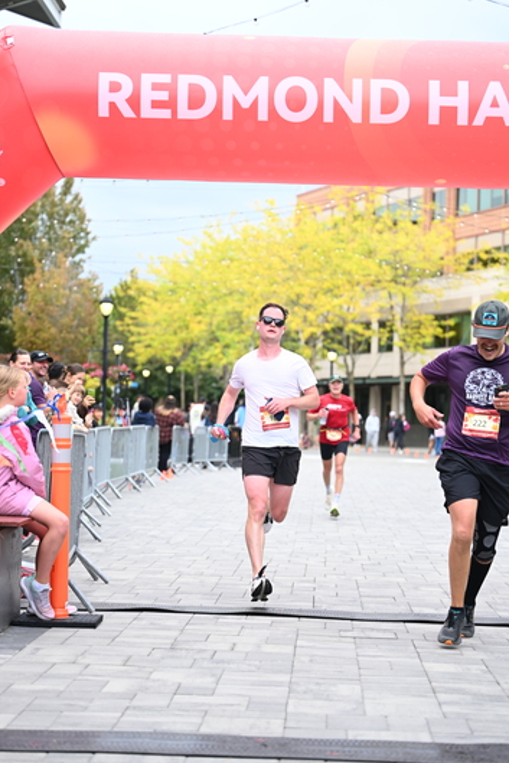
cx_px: 246
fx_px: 1632
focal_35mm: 77
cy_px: 382
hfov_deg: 17.7
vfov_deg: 26.3
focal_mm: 74
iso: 800
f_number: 2.8
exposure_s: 1/1600
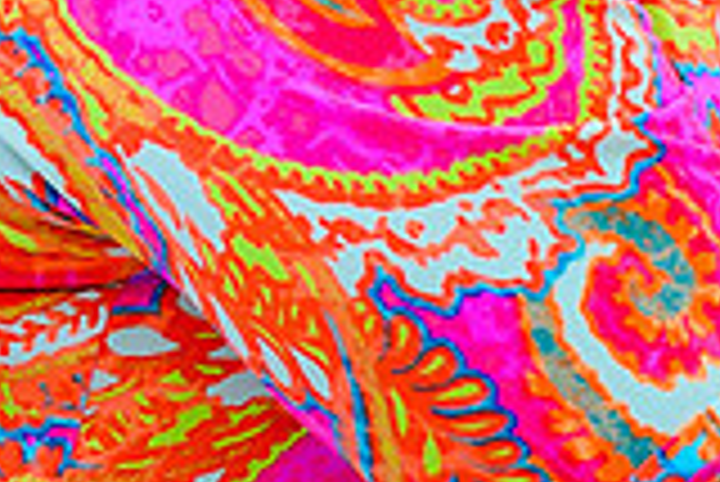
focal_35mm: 443
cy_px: -482
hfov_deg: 4.6
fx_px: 8868
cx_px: 750
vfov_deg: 3.1
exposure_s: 1/100
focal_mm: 70
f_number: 2.8
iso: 1100
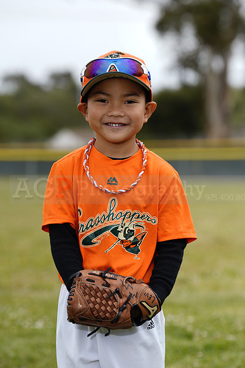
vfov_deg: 11.5
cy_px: 184
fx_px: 1816
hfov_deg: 7.7
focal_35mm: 178
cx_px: 122
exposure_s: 1/250
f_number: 5.6
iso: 50
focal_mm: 178
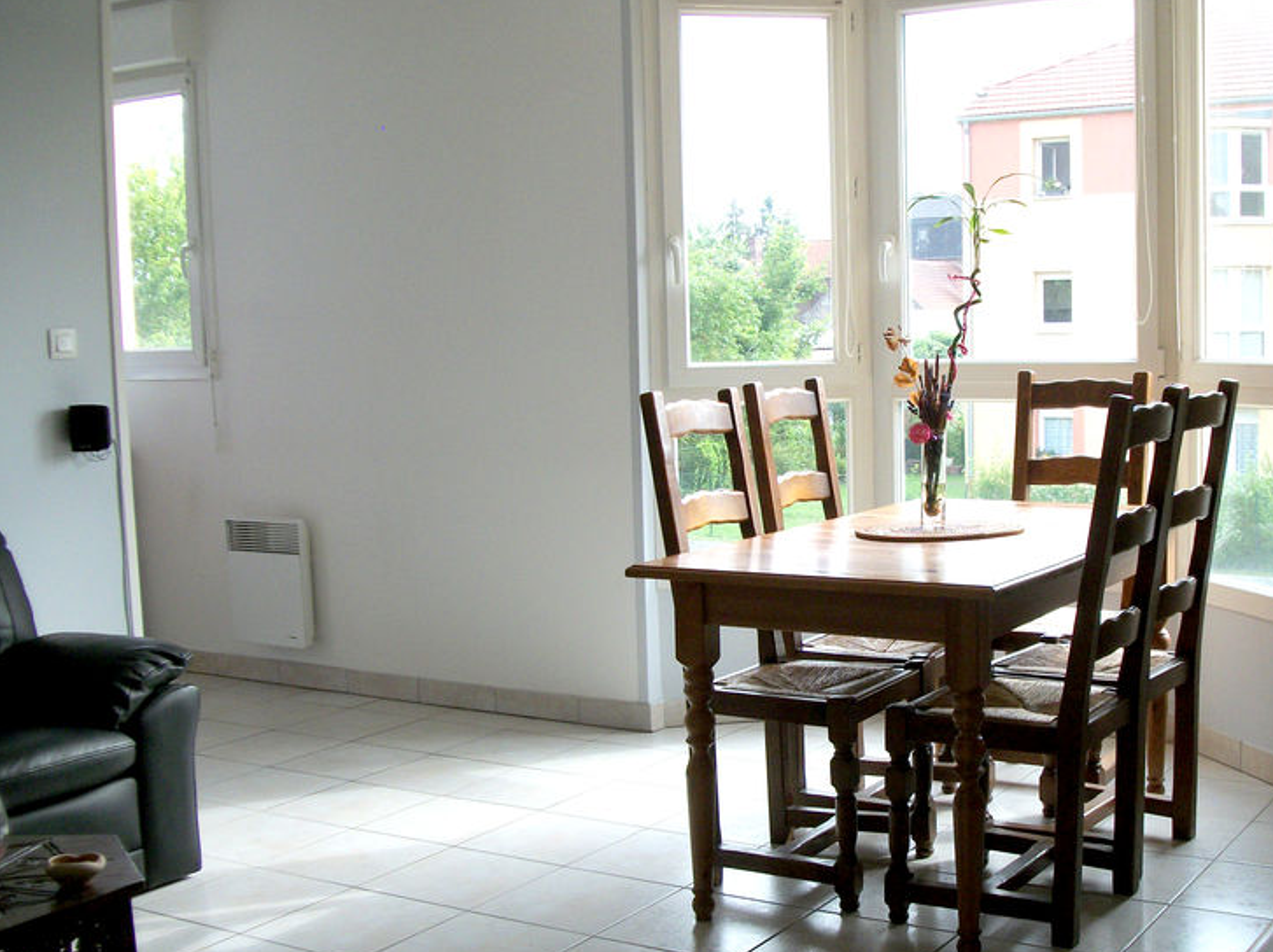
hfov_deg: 42.7
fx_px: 1617
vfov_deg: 32.8
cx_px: 786
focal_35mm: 44
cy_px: 523
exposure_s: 1/160
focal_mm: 5.7
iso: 80
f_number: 2.9
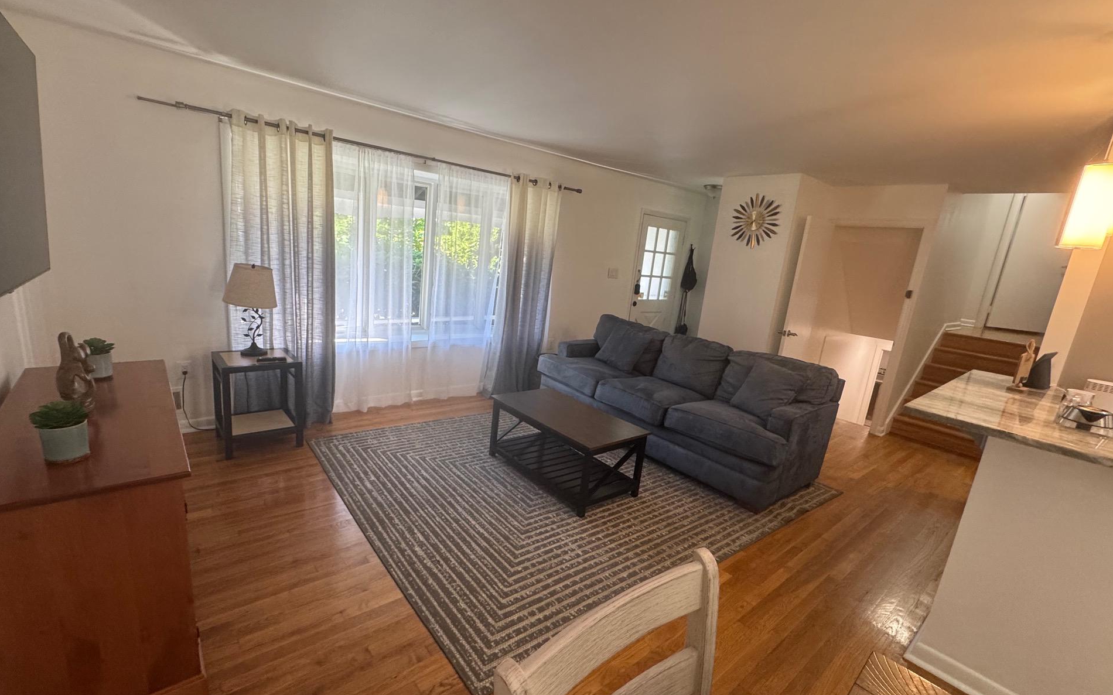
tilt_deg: -14.2
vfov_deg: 71.2
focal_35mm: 16
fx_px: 485
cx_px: 541
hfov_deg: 97.8
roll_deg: -6.0
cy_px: 364
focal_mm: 2.22
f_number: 2.2
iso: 250
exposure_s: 1/120
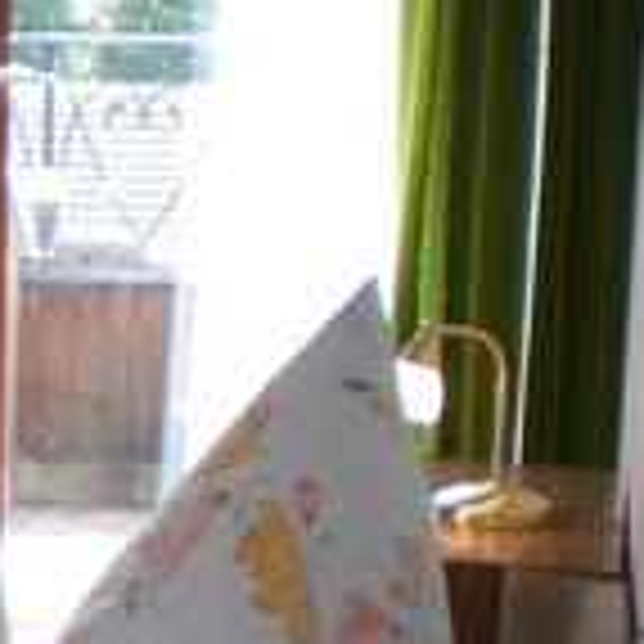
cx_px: -576
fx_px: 2968
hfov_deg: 11.4
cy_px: 757
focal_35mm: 141
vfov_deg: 12.1
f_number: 3.1
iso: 100
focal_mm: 6.3
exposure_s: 1/60
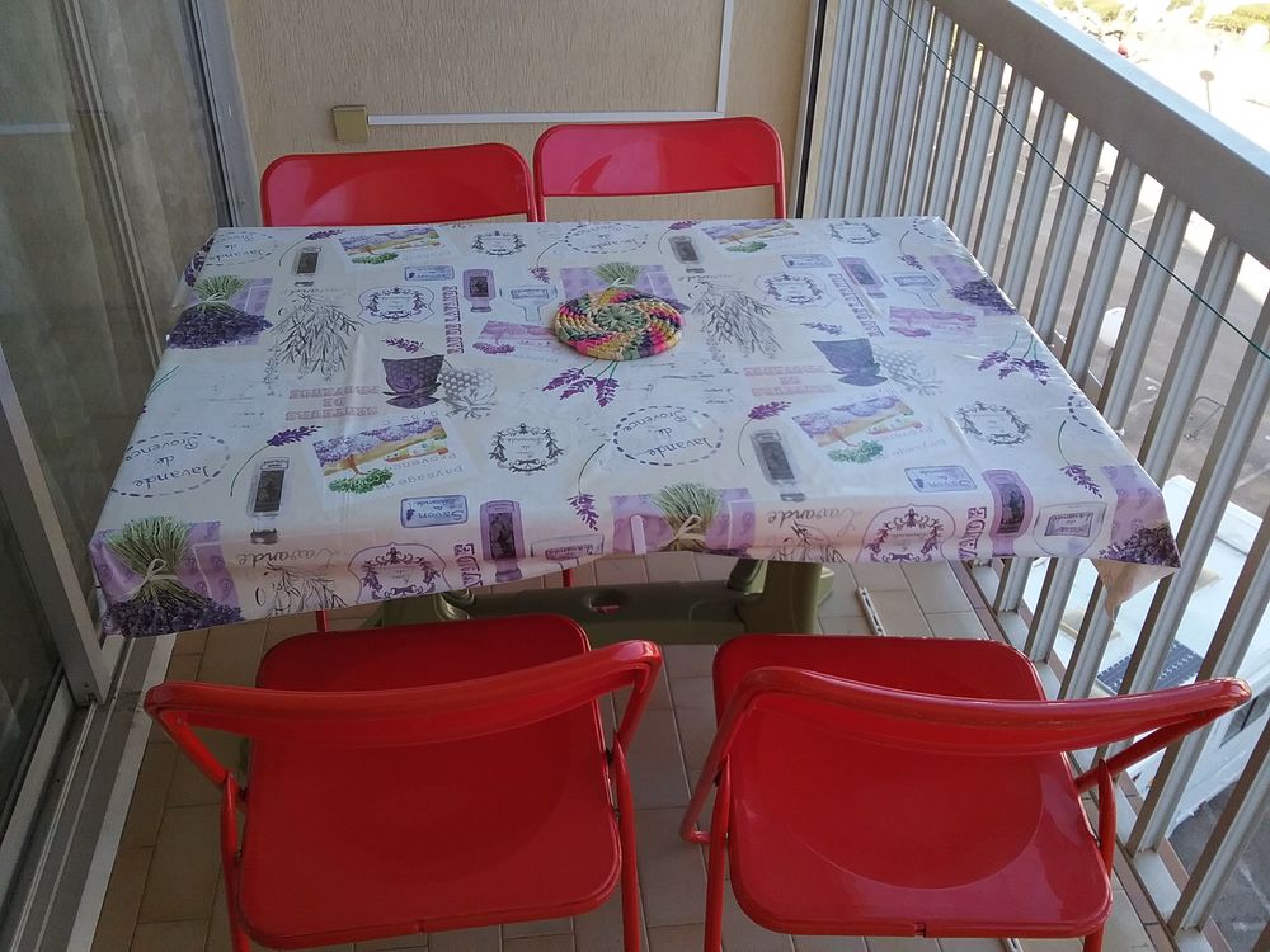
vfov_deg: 45.4
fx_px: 1137
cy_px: 476
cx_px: 635
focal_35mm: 31
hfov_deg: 58.4
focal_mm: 3.3
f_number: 2.2
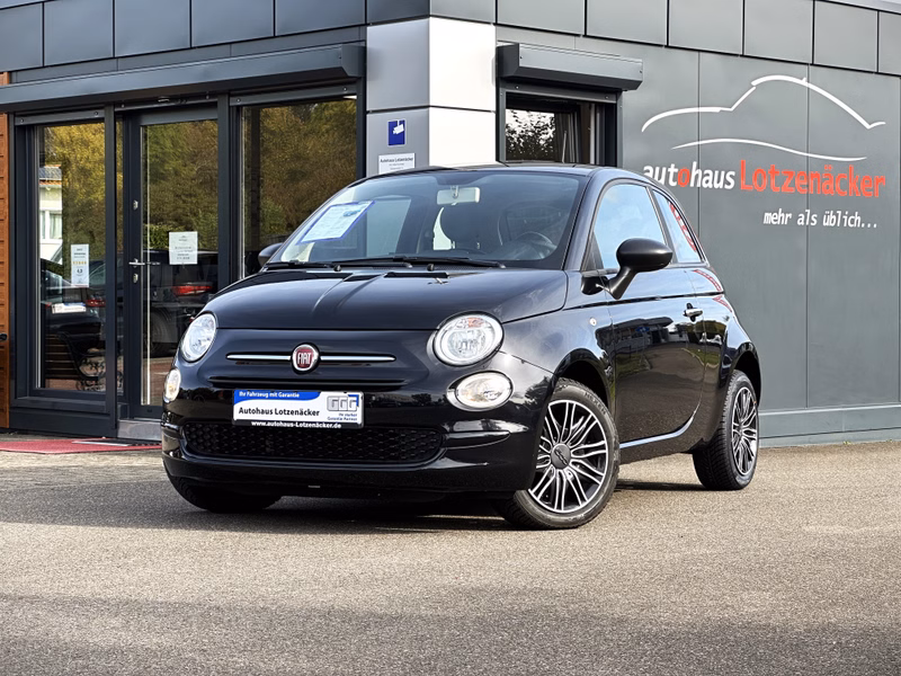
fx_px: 2004
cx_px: 450
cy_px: 338
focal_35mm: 77
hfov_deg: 25.3
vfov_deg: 19.1
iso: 32
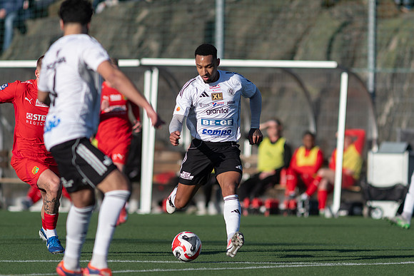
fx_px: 5176
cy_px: 138
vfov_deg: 3.1
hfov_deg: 4.6
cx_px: 207
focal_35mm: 450
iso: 100
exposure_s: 1/2000
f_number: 3.2
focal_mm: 300
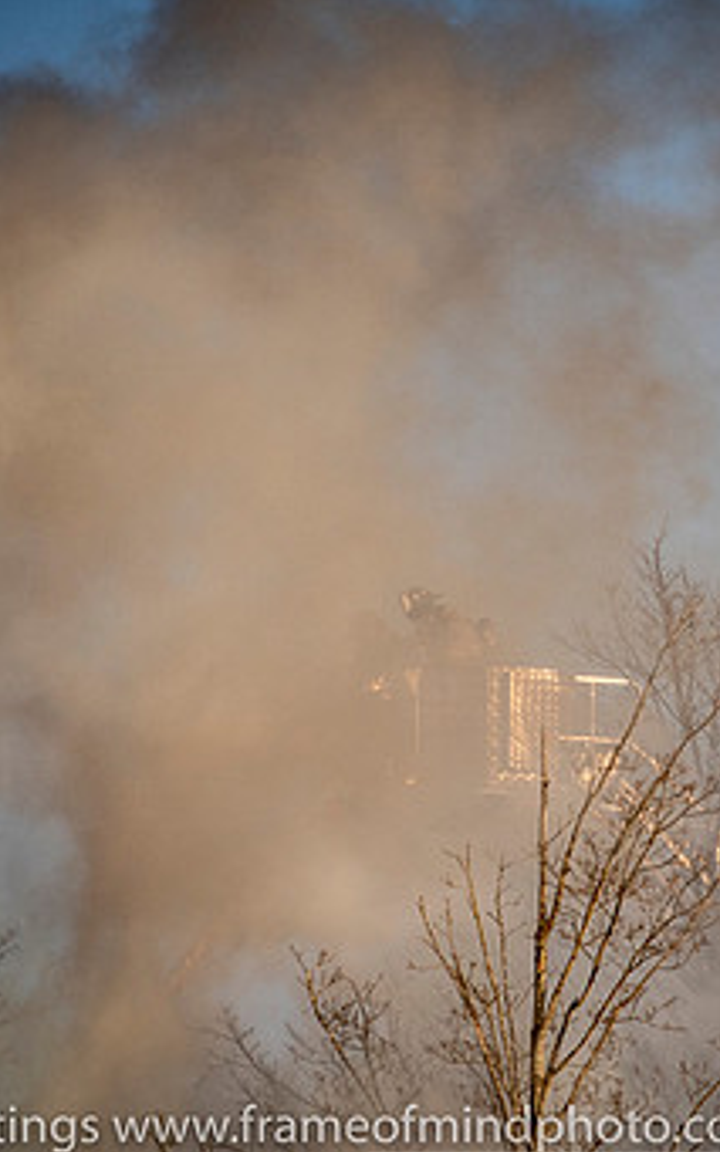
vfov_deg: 4.3
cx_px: 520
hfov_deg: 2.7
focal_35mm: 491
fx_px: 15422
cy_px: 617
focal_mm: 160
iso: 320
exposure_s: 1/2000
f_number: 5.3
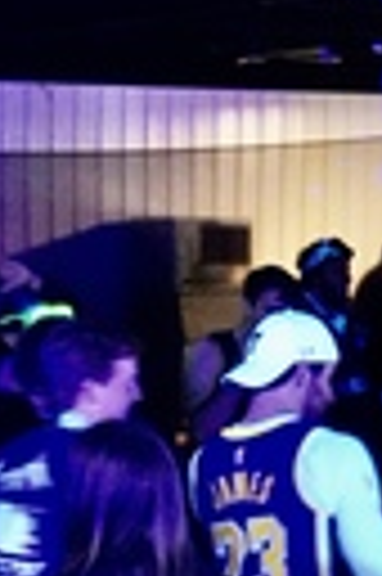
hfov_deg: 7.5
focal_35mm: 183
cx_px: 283
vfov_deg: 11.2
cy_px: 508
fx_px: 2920
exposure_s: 1/10
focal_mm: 26
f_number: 4
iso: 6400
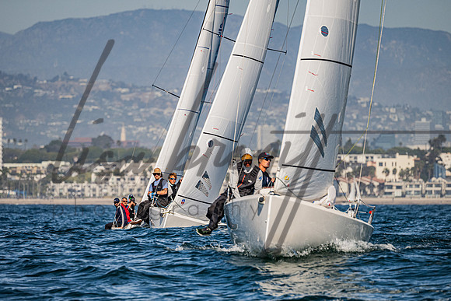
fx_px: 5255
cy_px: 204
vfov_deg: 3.3
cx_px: 226
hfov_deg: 4.9
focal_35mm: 419
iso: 320
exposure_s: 1/3200
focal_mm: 310
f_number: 5.3
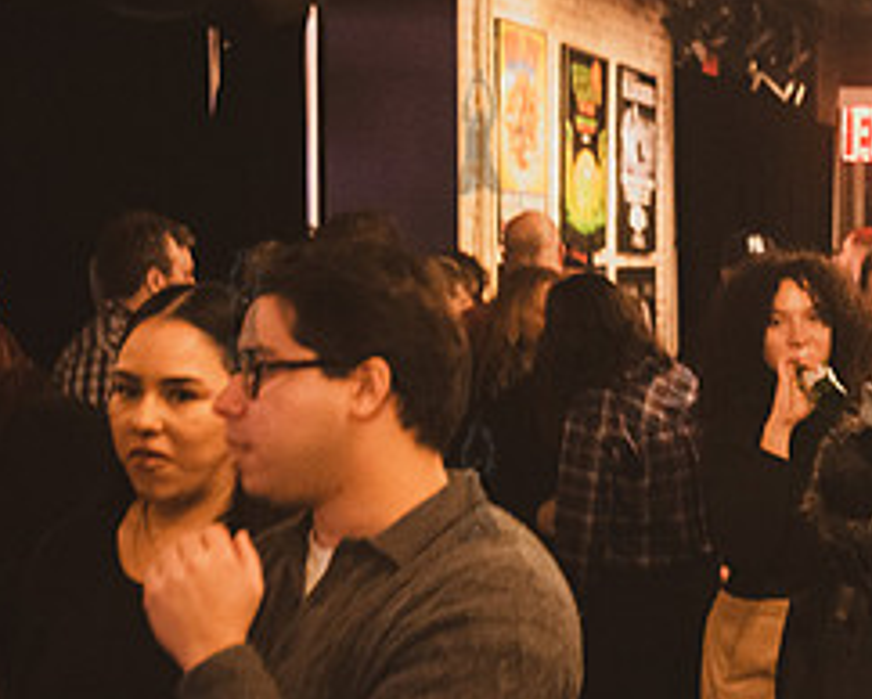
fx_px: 2040
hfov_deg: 22.8
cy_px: 304
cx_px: 940
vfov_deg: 19.4
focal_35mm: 79
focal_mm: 35
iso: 8000
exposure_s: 1/125
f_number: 3.5
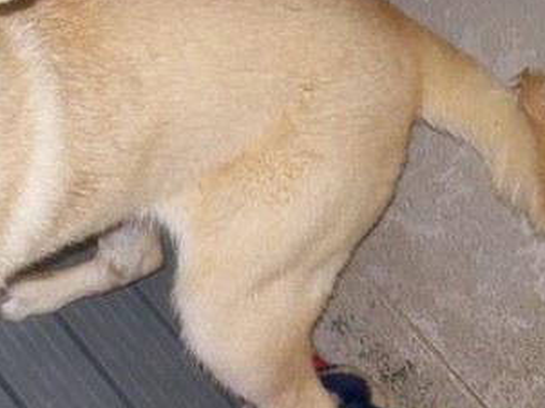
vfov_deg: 15.7
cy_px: 423
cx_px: 27
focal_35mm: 92
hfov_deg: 20.8
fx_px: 1447
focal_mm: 6
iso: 200
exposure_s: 1/64
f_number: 2.7
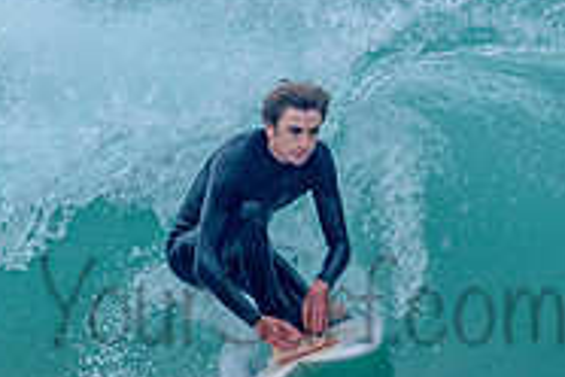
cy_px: 161
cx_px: 242
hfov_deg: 1.1
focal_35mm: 1957
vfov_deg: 0.7
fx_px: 30712
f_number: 5.6
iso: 800
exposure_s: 1/2000
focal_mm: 500
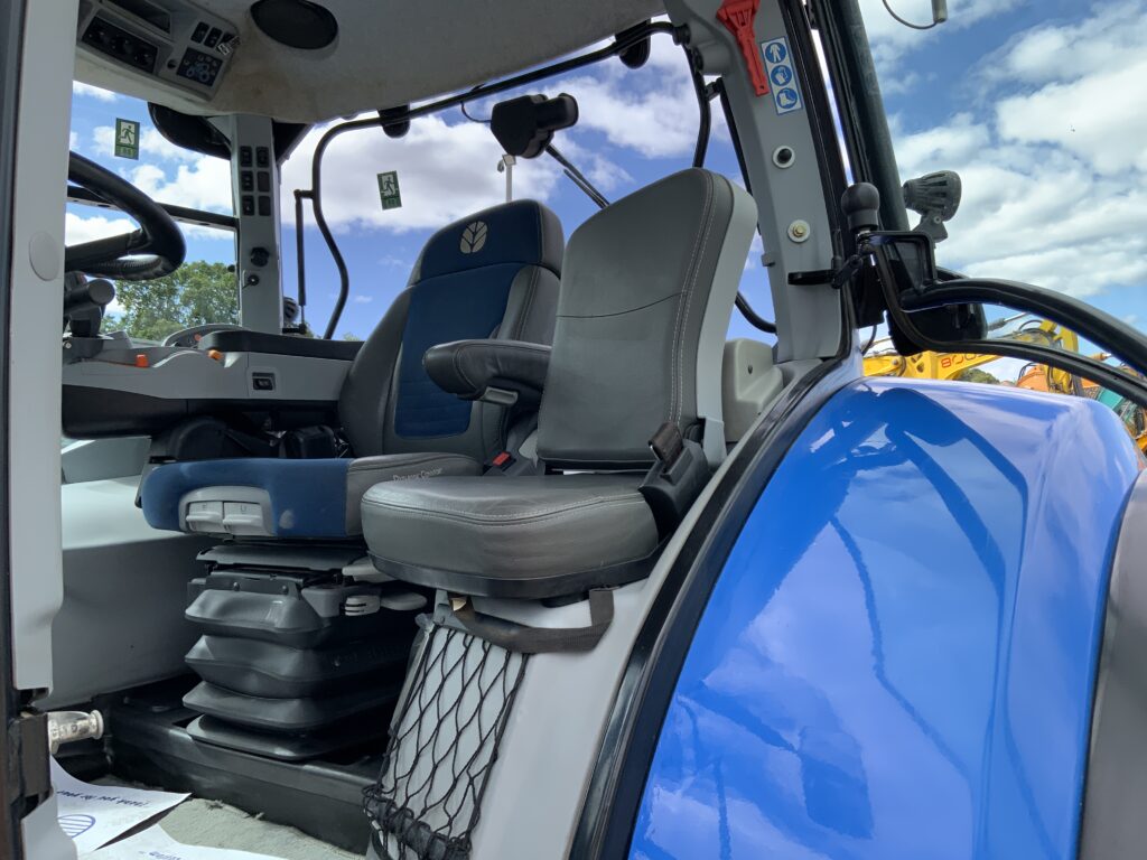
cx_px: 574
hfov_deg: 61.7
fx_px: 961
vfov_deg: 48.2
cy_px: 430
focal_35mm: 29
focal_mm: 3
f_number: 1.8
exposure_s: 1/509
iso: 16
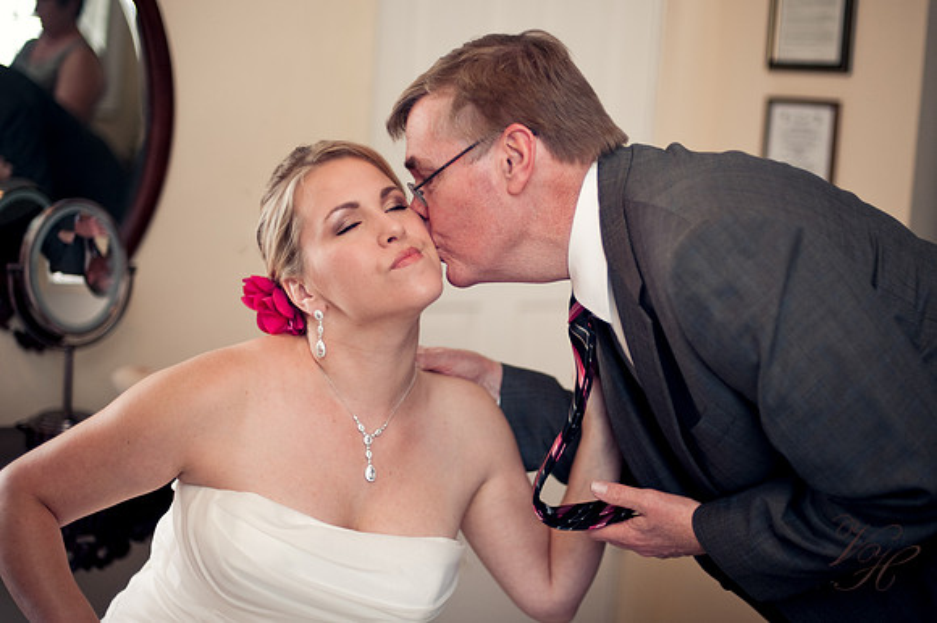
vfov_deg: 27.0
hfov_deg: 39.6
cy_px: 312
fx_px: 1301
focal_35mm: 50
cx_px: 468
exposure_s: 1/160
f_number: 1.4
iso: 400
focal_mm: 50
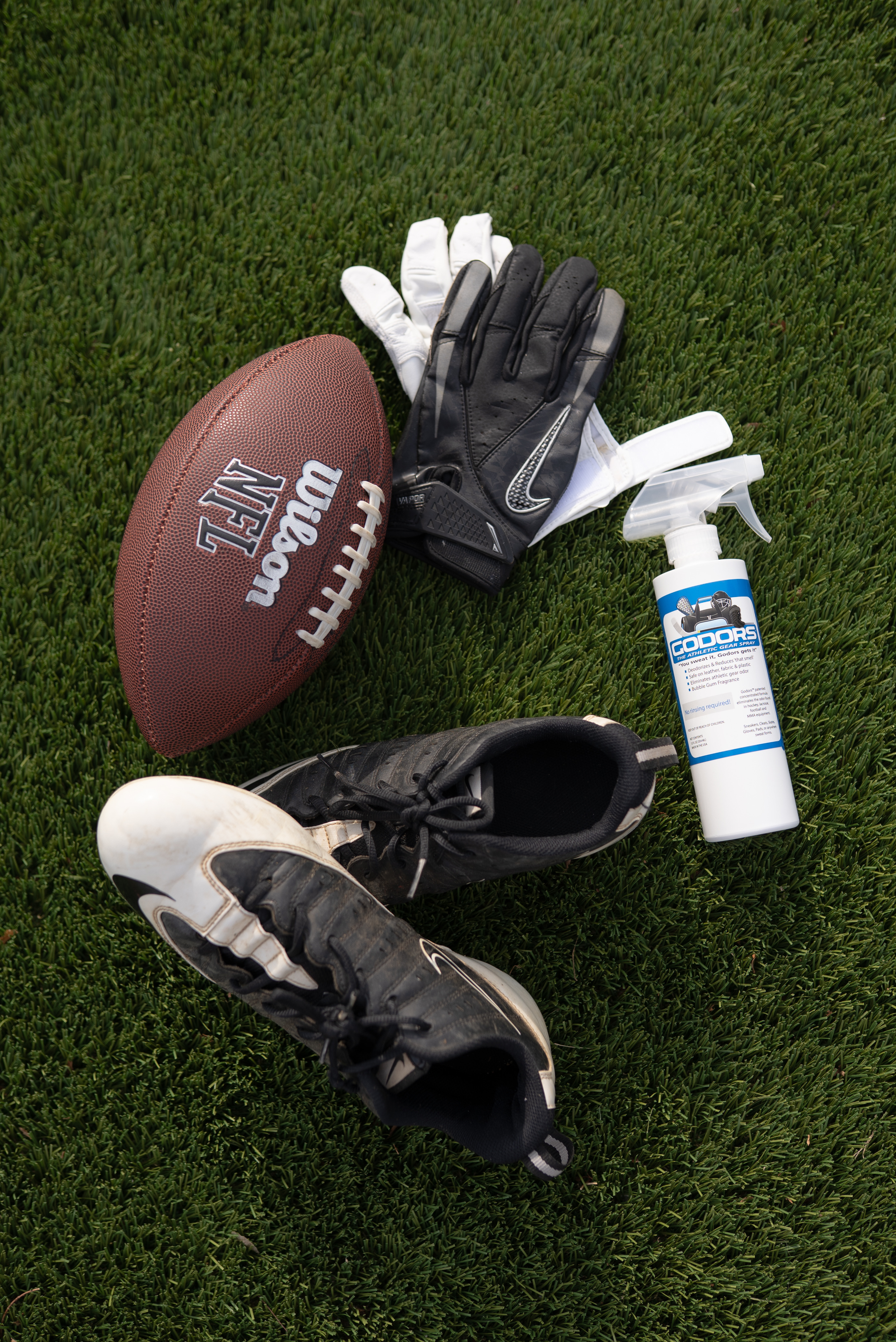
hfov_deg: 37.9
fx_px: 1305
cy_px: 671
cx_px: 448
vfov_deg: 54.4
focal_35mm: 35
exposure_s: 1/1250
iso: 80
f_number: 2.5
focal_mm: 35
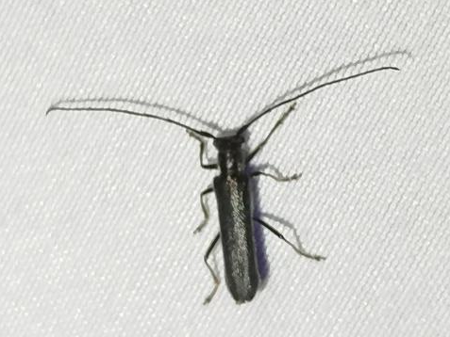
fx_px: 1378
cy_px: 164
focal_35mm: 106
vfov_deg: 14.0
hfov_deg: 18.5
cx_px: 225
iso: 100
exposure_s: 1/50
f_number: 1.7
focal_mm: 5.31
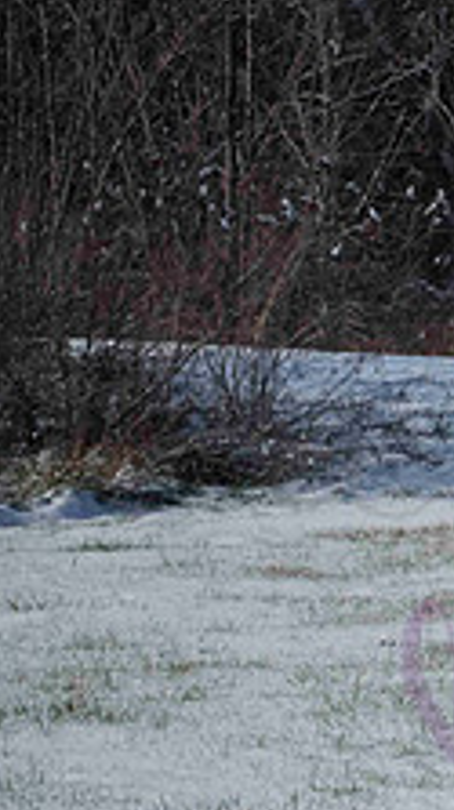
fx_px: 6244
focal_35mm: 291
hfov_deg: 4.0
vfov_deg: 7.4
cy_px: 417
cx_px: 1365
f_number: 16
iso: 640
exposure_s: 1/1000
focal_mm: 80
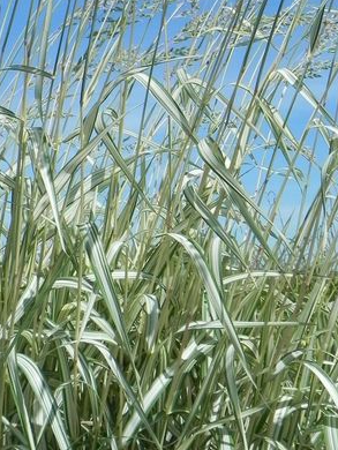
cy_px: 44
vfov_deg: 22.7
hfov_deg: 17.5
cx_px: 232
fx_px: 1092
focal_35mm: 84
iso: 160
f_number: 8
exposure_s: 1/451
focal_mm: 7.3
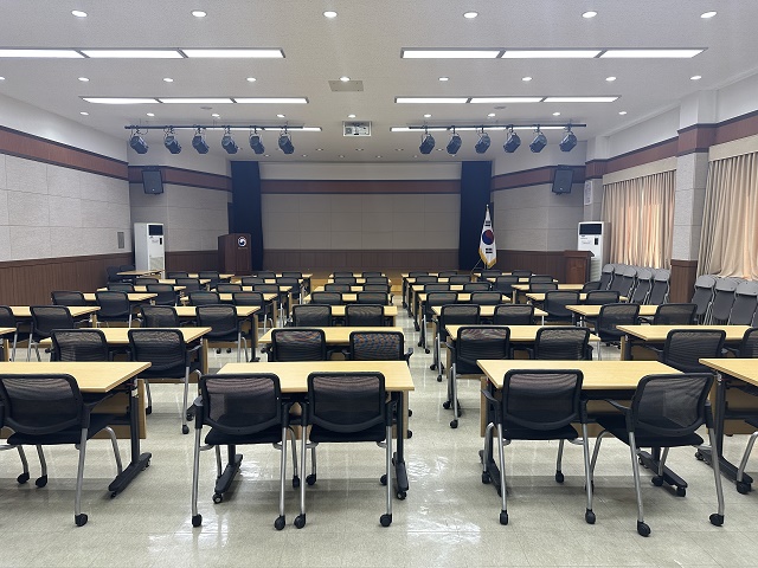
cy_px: 284
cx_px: 379
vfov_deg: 56.8
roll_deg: -0.4
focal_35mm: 24
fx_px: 526
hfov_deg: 71.6
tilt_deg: -6.5
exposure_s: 1/120
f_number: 1.78
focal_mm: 6.86
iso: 160
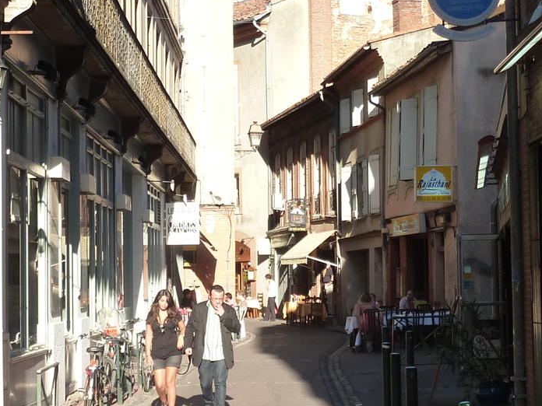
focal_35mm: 85
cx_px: 194
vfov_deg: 17.3
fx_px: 1331
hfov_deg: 22.9
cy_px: 251
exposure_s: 1/250
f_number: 4
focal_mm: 6.1
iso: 125
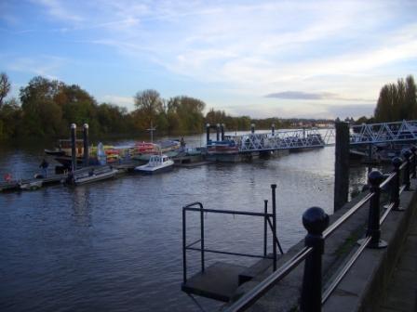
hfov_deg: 52.6
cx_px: 208
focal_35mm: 35
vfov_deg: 40.7
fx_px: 422
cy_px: 156
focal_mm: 5.8
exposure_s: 1/320
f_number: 2.6
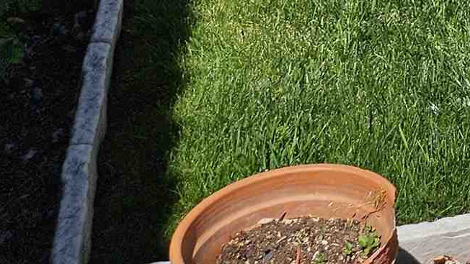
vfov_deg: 8.9
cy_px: -449
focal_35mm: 118
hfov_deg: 13.9
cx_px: 1068
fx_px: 1471
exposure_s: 1/3143
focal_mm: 5.4
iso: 25
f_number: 1.8
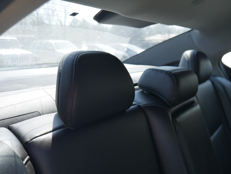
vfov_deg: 44.2
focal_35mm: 32
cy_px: 87
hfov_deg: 56.8
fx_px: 214
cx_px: 116
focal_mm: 16
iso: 200
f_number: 4.5
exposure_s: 1/160
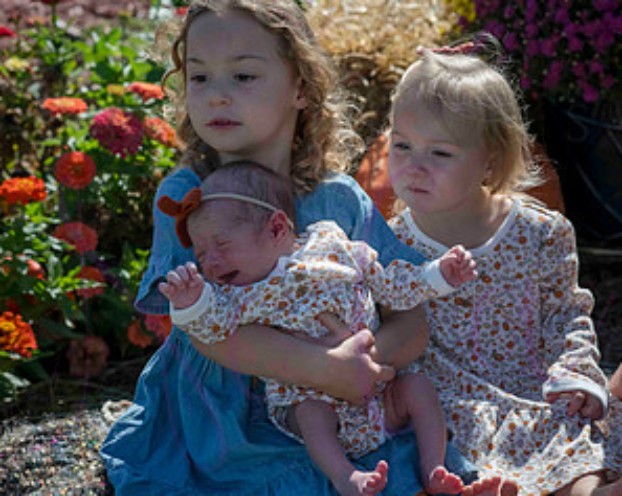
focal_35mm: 121
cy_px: 197
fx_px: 2225
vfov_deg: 12.7
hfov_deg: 15.9
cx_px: 312
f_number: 7.1
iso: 400
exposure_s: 1/1250
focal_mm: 85
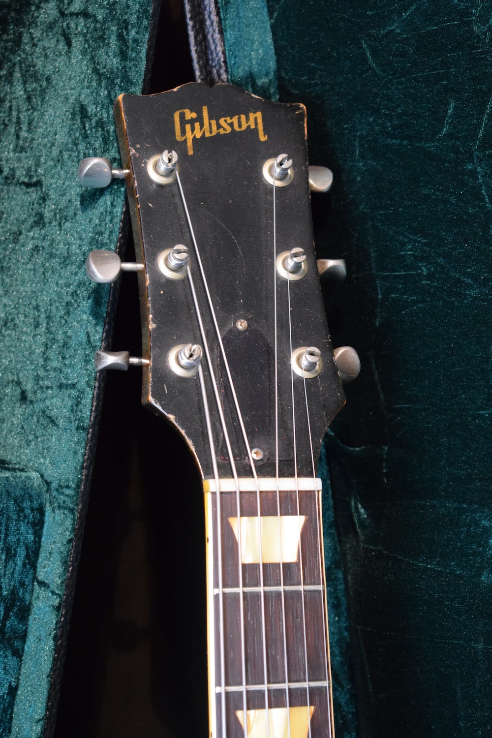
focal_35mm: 82
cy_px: 369
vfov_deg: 24.6
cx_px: 246
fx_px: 1691
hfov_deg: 16.6
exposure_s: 1/15
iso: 3200
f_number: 5.6
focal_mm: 55
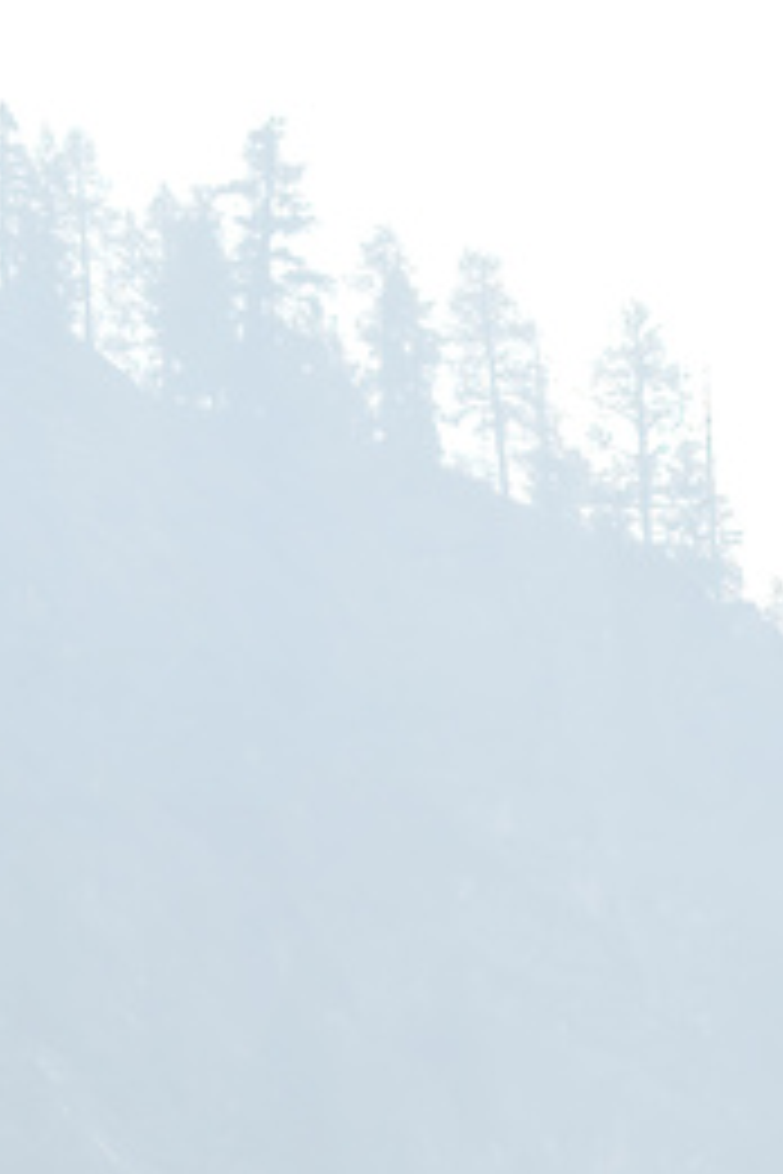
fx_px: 14193
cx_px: 423
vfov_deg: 4.7
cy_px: 506
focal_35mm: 435
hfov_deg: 3.2
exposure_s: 1/2000
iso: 800
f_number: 11
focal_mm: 135
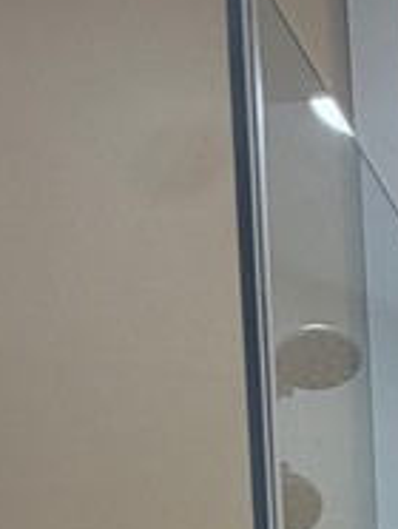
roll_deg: +1.0
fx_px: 1178
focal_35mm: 77
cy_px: 956
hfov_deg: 17.1
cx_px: 617
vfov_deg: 19.1
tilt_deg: -5.5
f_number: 2.2
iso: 80
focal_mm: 2.22
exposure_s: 1/120
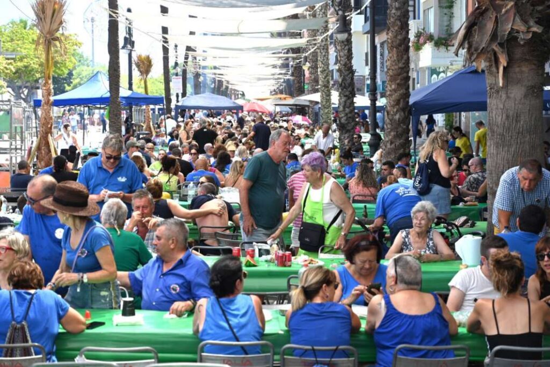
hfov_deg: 29.2
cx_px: 275
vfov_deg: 19.7
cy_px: 184
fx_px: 1054
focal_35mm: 69
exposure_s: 1/667
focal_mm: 69
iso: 400
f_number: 5
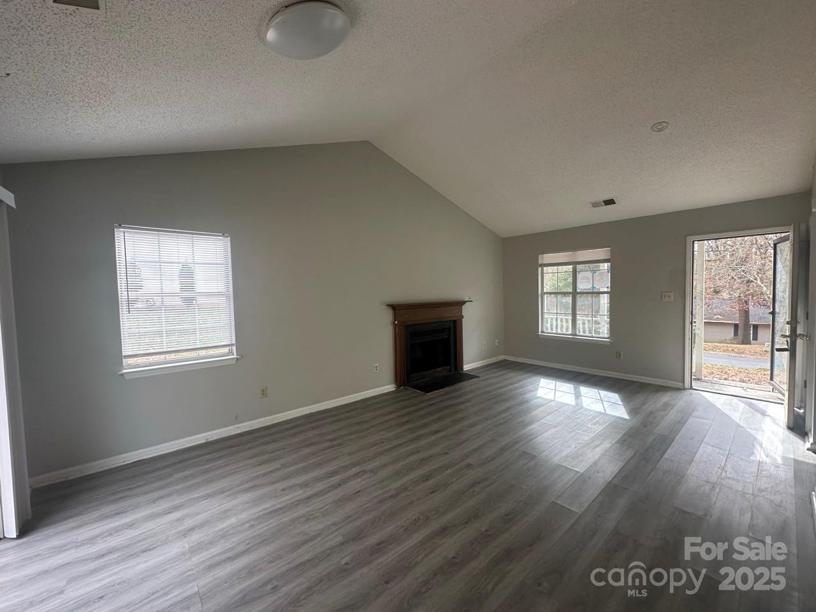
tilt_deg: -2.9
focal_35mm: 14
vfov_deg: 85.7
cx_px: 408
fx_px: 330
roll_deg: +1.3
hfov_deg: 102.1
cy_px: 306
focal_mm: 2.22
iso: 80
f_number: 2.2
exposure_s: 1/99
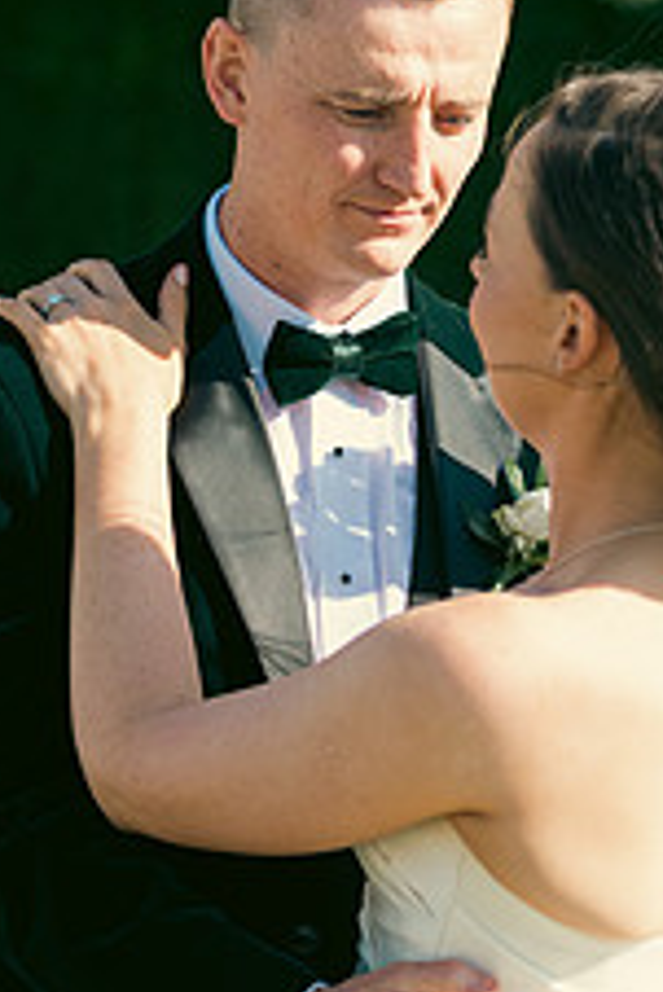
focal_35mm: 159
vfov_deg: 12.9
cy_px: 540
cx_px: 553
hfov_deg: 8.6
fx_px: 4385
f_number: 3.5
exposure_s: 1/800
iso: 200
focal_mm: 80
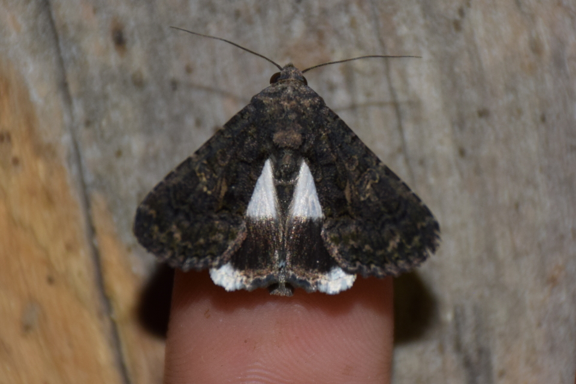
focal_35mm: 210
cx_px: 288
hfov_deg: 9.8
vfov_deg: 6.5
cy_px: 192
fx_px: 3359
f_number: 5.6
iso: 320
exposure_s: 1/60
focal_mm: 140
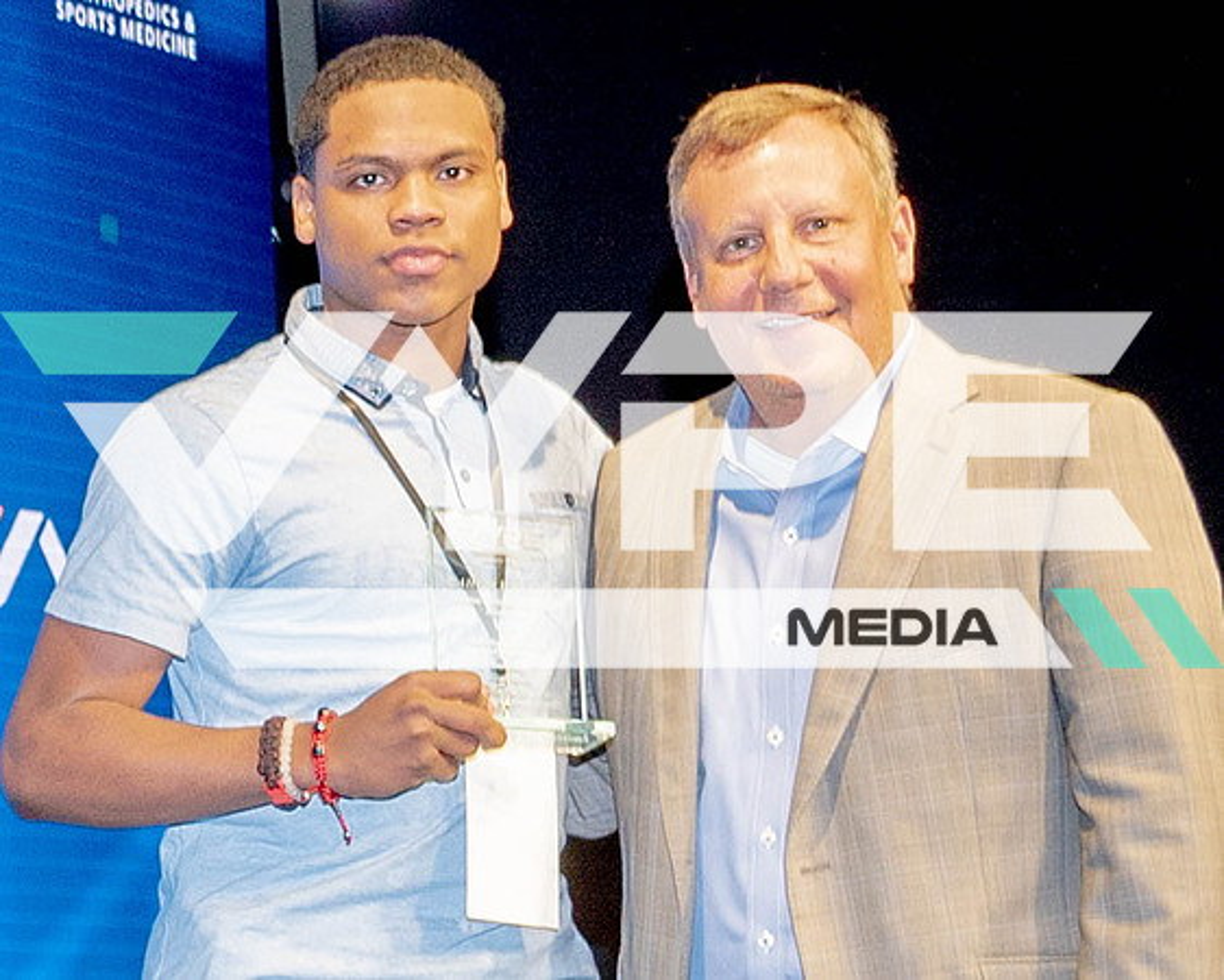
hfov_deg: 16.8
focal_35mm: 105
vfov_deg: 14.5
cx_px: -521
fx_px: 3819
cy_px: 778
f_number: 5.6
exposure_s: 1/125
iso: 800
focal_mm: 24
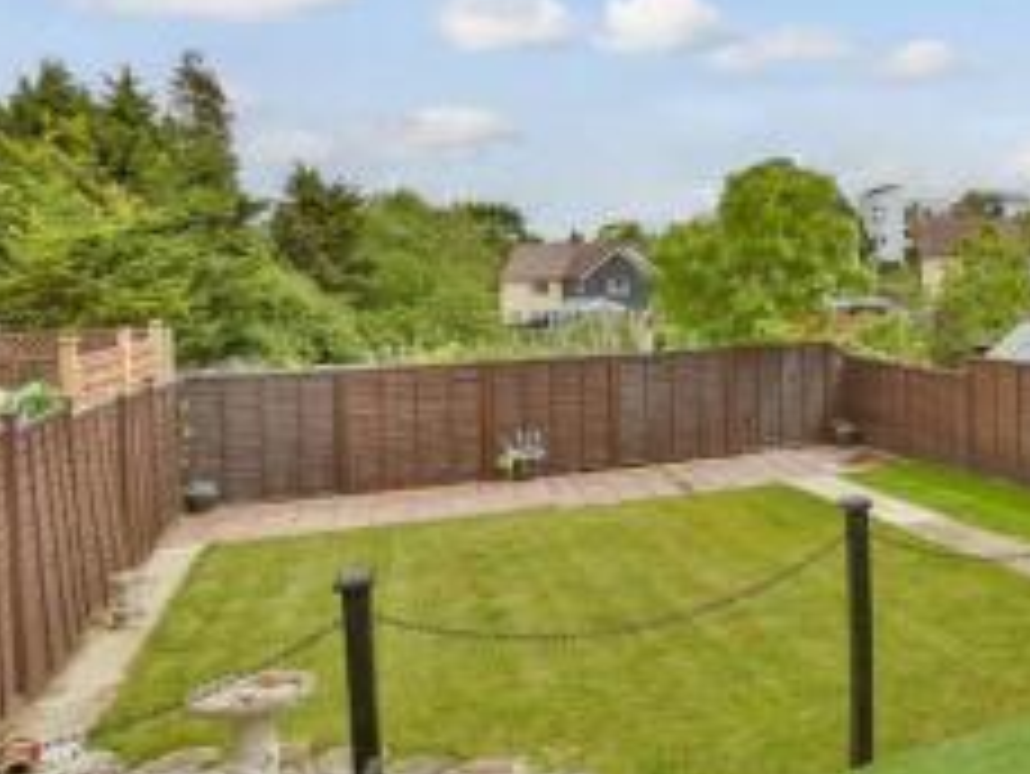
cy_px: 304
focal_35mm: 30
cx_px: 900
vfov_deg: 46.5
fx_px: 893
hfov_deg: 53.5
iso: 500
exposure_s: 1/400
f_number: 10
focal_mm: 10
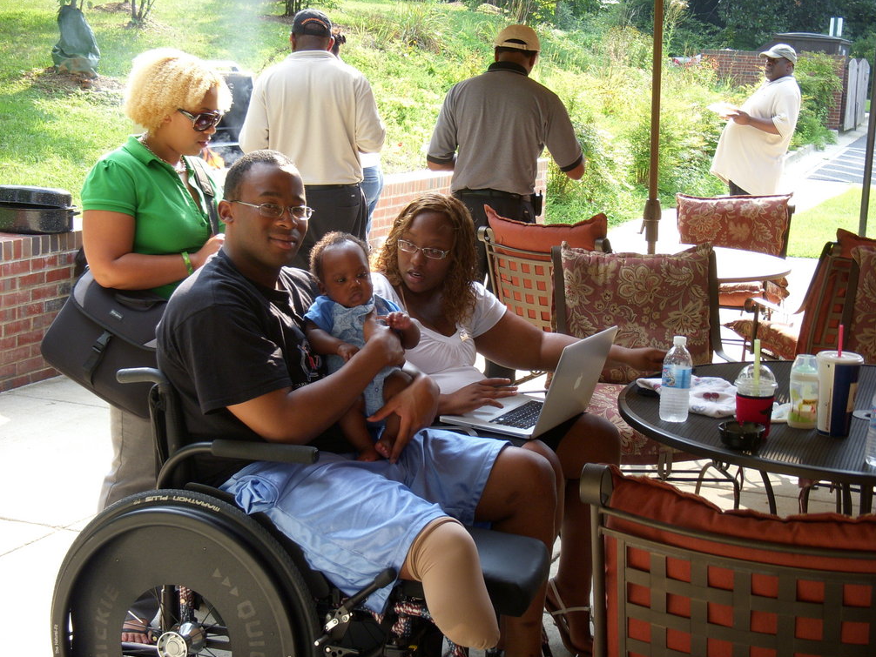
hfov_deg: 33.2
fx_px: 1468
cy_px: 325
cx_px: 445
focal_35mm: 58
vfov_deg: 25.2
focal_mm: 9.4
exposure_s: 1/80
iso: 100
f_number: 3.6
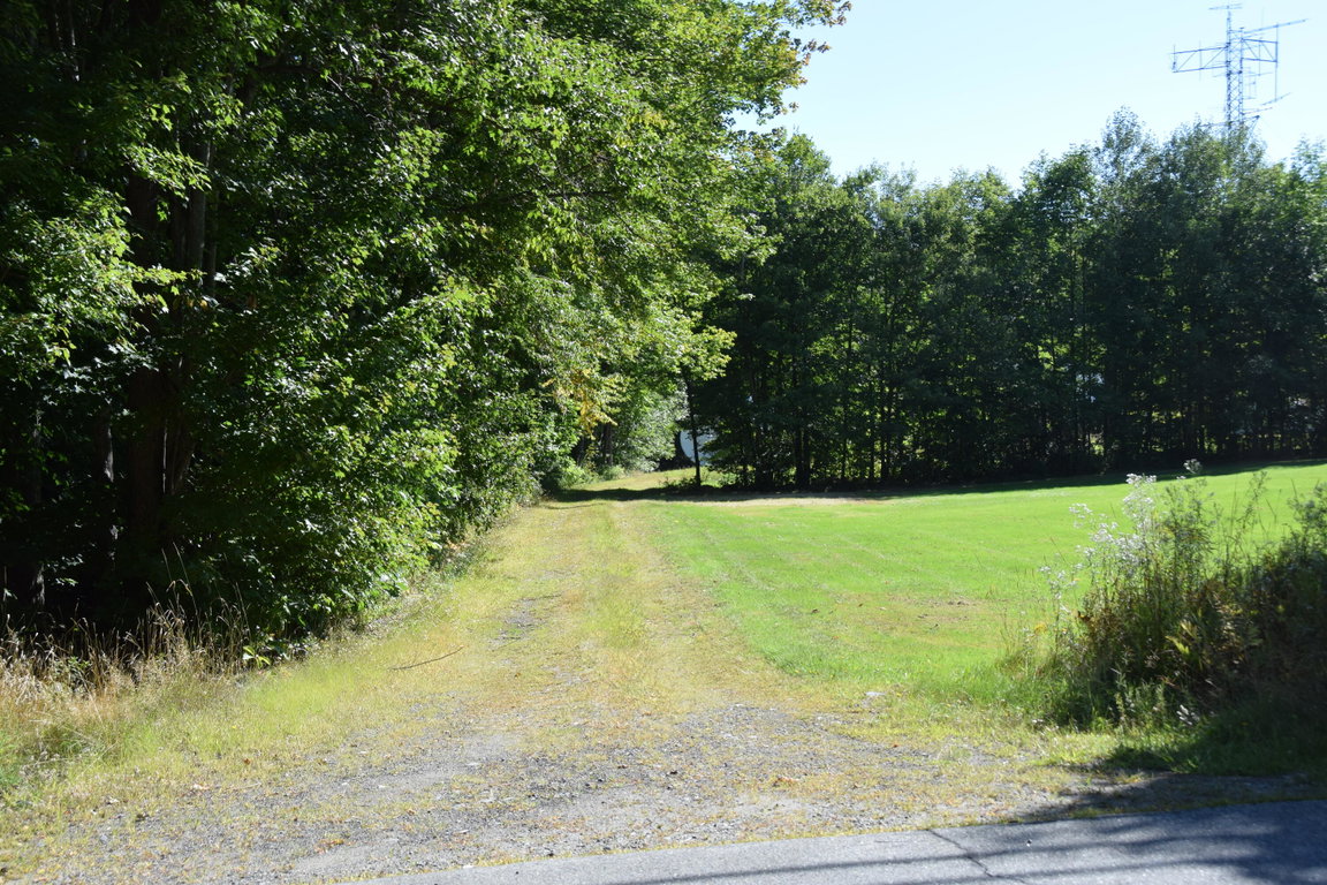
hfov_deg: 45.0
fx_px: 1603
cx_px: 664
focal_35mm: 44
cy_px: 442
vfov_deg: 30.8
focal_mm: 29
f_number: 8
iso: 200
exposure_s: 1/250
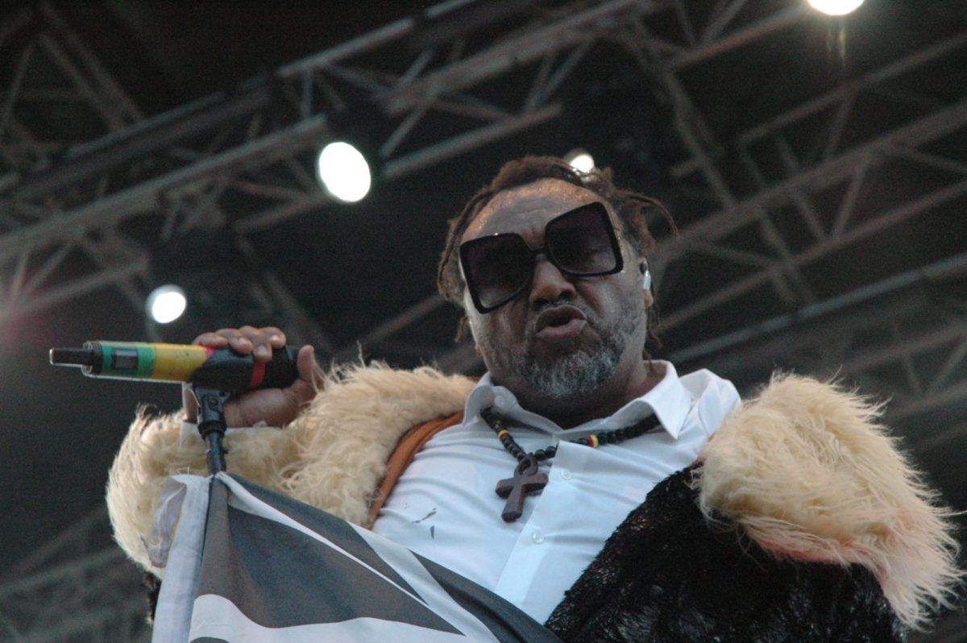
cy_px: 322
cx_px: 484
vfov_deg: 13.0
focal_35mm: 105
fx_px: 2818
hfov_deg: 19.5
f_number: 4.5
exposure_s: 1/320
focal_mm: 70
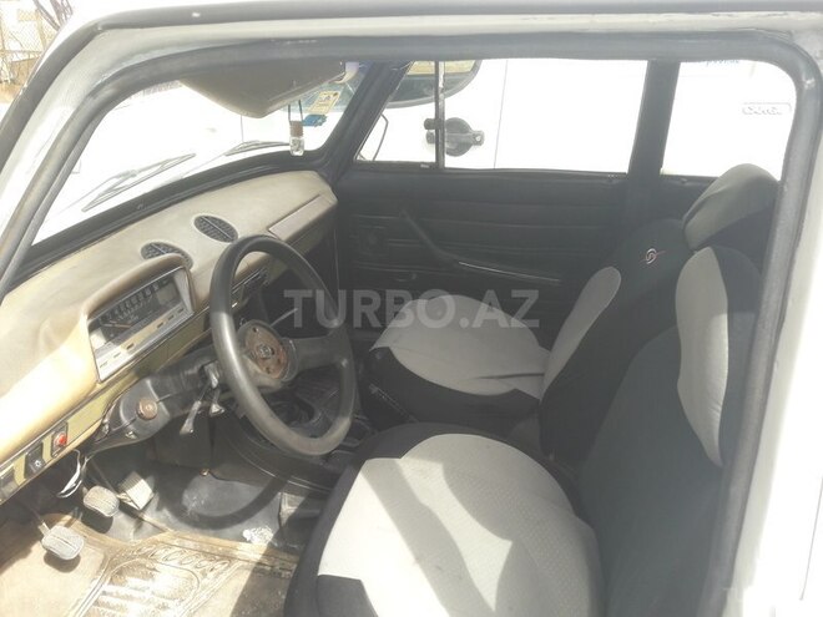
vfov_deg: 49.7
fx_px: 666
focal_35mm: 28
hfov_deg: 63.4
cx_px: 412
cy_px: 308
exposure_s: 1/224
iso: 40
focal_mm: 3.7
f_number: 1.9
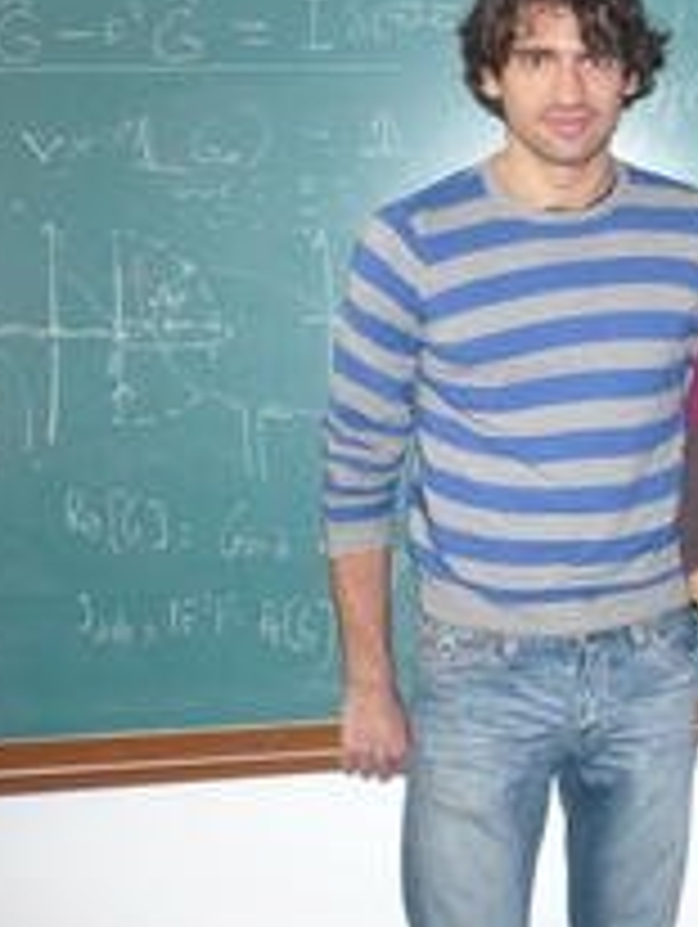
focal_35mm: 62
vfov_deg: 31.1
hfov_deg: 22.2
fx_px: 1663
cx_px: 790
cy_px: 378
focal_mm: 5.8
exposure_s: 1/30
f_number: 2.8
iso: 400
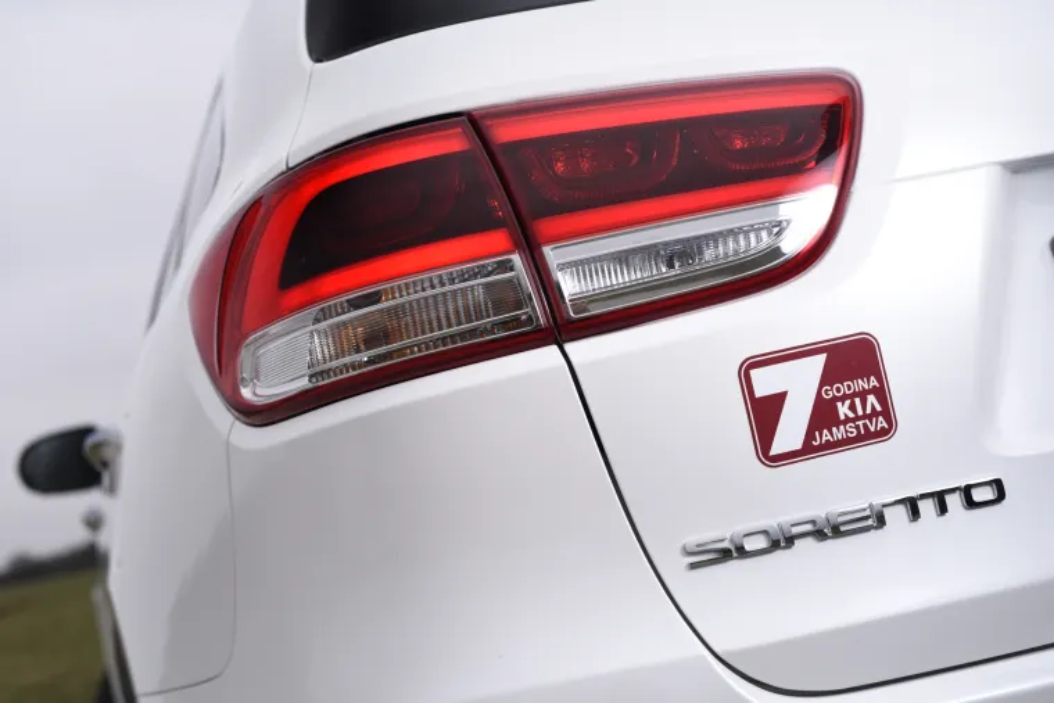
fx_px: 1464
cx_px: 527
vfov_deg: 27.0
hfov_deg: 39.6
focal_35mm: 50
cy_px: 352
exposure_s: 1/200
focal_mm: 50
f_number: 4.5
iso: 160
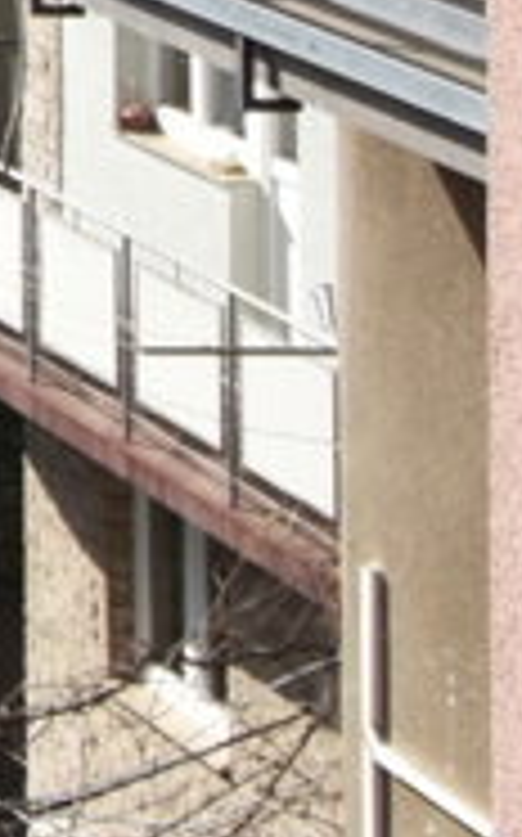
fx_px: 4491
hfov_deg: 5.2
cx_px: -2097
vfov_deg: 9.8
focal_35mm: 197
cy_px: -873
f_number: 5.6
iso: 100
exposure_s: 1/400
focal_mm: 20
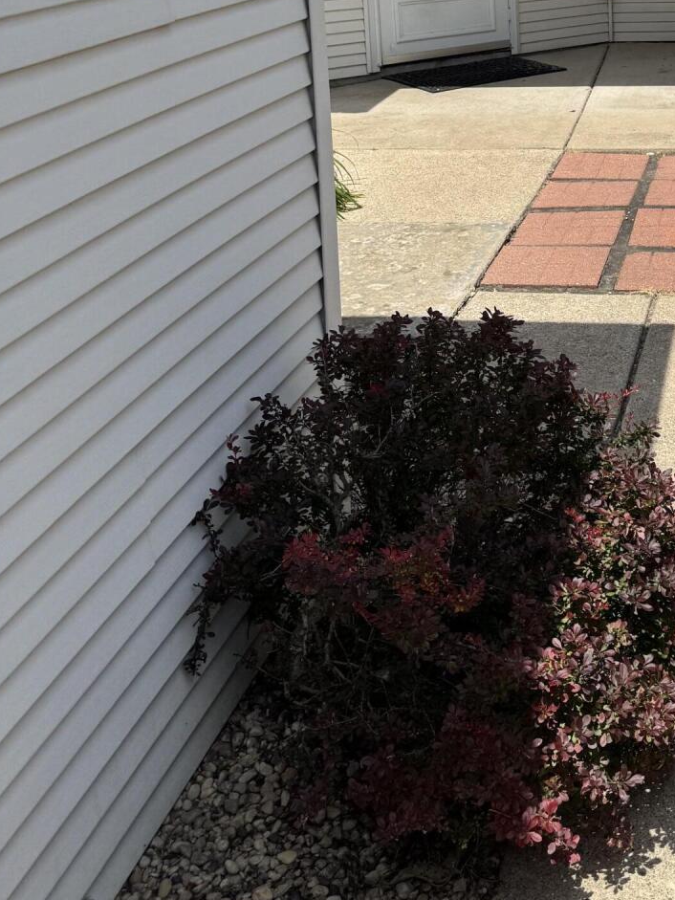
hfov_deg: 26.7
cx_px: 708
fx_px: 1326
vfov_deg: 34.9
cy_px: 58
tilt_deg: -9.0
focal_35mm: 51
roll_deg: +2.1
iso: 80
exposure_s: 1/4950
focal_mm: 6.76
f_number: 1.78
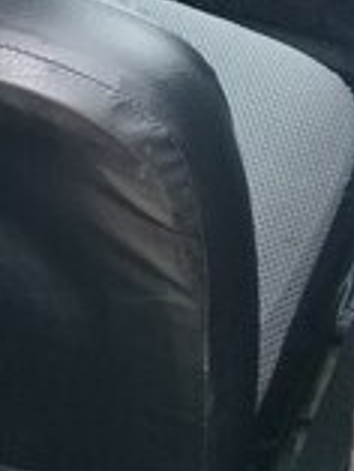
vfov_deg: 18.7
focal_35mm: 98
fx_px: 1334
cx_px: -18
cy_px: -126
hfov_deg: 14.8
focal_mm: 3.3
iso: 64
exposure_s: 1/100
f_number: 2.2
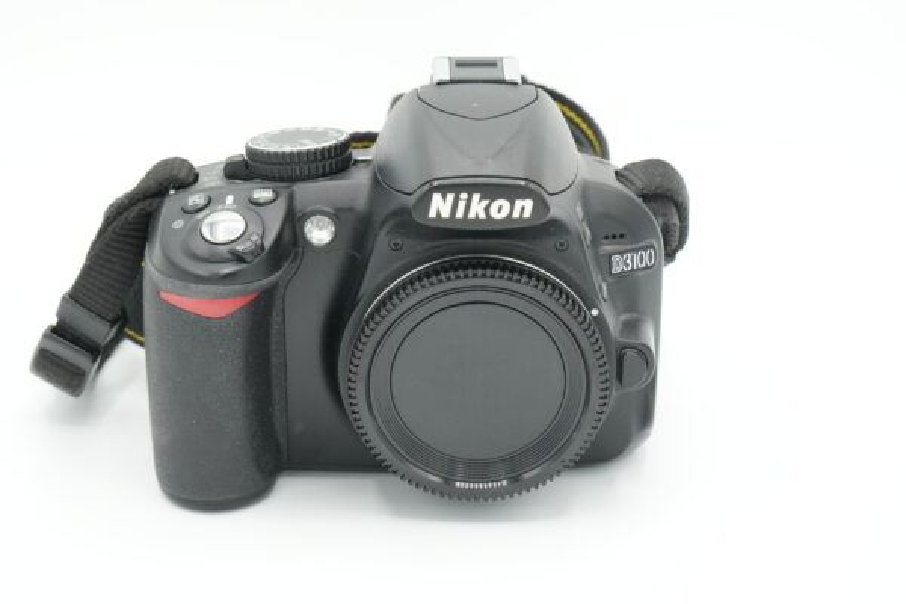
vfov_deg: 17.5
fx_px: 1963
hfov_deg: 26.0
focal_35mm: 78
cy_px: 302
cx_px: 453
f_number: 11
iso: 640
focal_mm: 52
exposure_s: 1/80
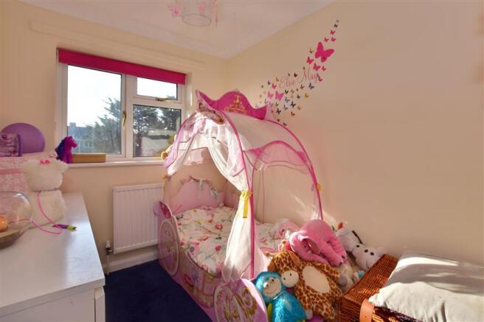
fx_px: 202
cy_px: 161
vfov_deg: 77.3
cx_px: 242
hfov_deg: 100.4
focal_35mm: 15
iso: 200
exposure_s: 1/400
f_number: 11
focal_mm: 10
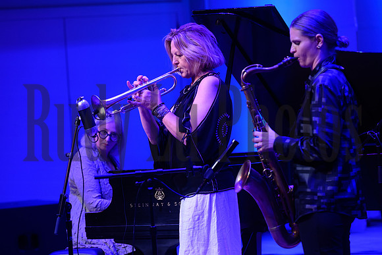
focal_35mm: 190
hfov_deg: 10.8
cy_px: 128
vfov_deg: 7.2
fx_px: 2016
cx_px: 191
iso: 3200
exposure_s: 1/160
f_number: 5.6
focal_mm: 190
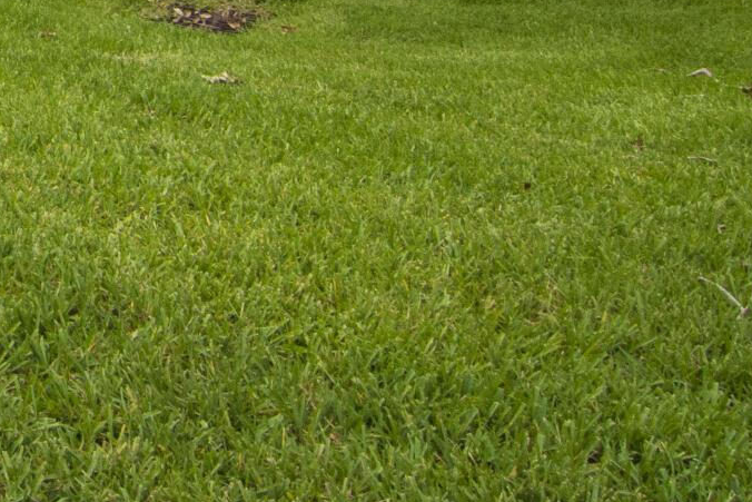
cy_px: -431
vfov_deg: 15.6
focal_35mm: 73
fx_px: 1530
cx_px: -417
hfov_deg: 22.1
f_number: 16
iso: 320
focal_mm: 11
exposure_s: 1/250
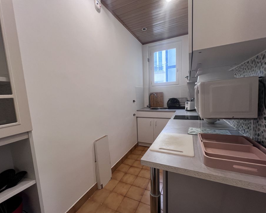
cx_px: 133
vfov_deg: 88.0
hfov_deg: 100.7
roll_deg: +2.6
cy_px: 110
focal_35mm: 14
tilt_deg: -7.5
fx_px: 110
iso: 160
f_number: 1.8
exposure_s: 1/50
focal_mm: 1.57
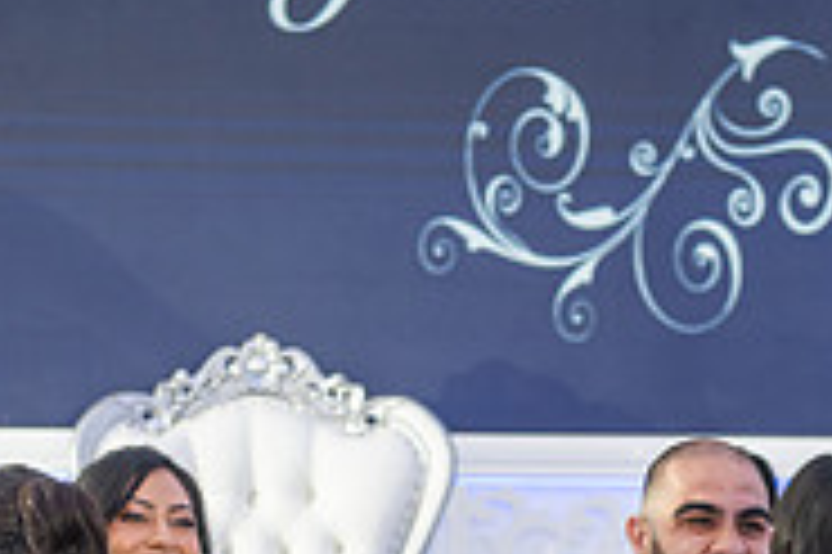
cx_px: 450
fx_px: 5080
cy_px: 781
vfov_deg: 6.2
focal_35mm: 220
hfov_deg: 9.4
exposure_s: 1/200
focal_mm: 70
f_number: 3.5
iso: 640
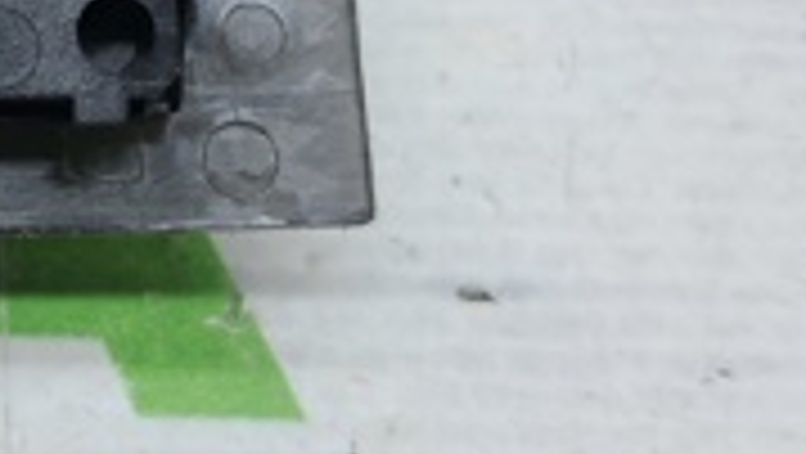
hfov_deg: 19.3
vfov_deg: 11.4
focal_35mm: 105
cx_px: -135
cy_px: -47
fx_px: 2246
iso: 50
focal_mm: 4
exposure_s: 1/50
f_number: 1.8
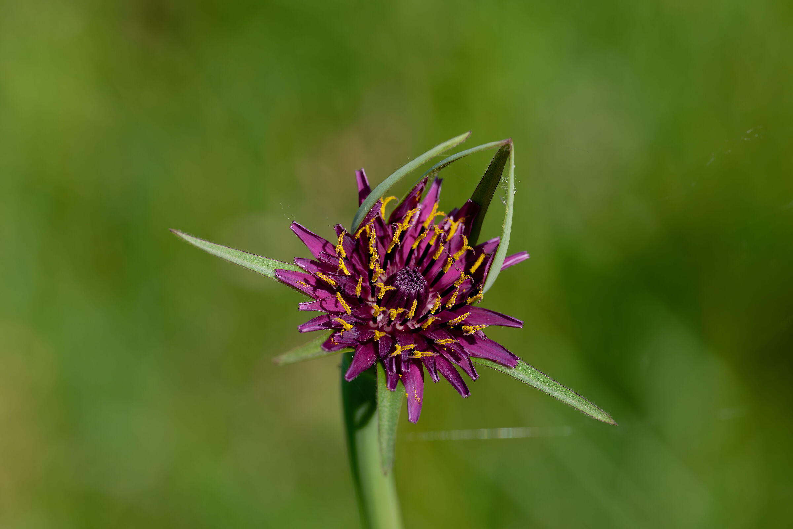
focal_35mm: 147
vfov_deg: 9.3
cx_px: 396
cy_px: 264
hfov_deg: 14.0
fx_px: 3238
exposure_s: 1/500
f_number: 9
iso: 400
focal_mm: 147
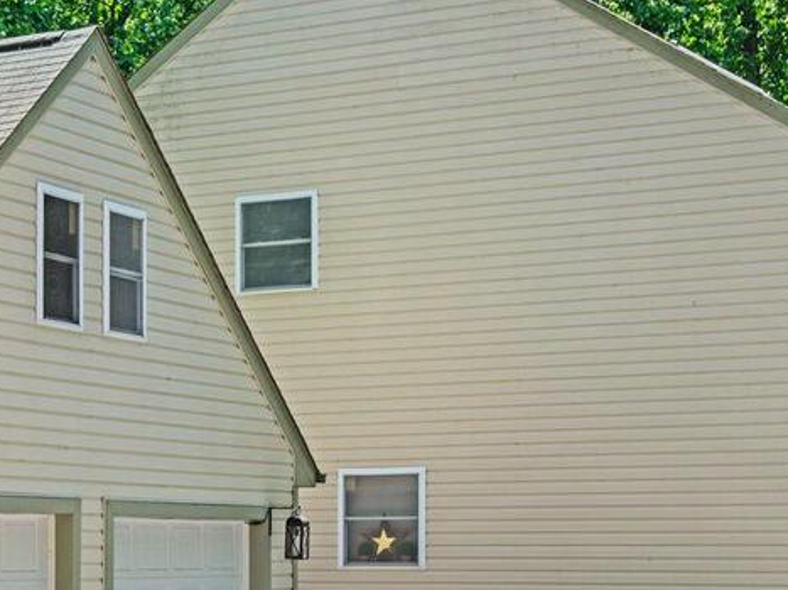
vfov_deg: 16.0
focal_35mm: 92
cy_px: 418
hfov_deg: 20.9
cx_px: 110
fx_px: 2094
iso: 200
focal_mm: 31
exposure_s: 1/400
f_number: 8
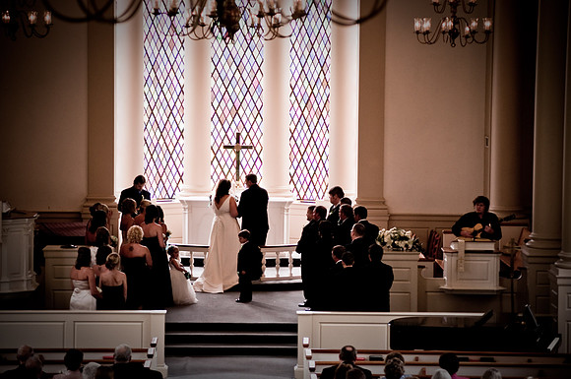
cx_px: 286
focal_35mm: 123
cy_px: 190
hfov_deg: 16.7
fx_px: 1948
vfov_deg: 11.1
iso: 400
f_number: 4.2
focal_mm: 82
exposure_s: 1/60
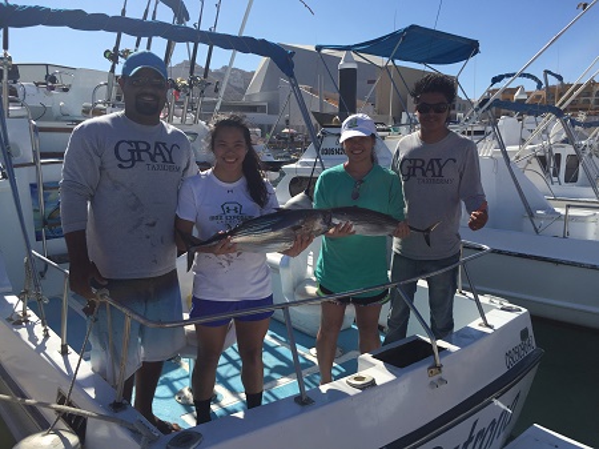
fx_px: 502
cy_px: 224
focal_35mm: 29
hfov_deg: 61.7
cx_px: 300
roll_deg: +0.0
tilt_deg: -8.8
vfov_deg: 48.2
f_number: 2.2
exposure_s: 1/2475
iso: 32
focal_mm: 4.15
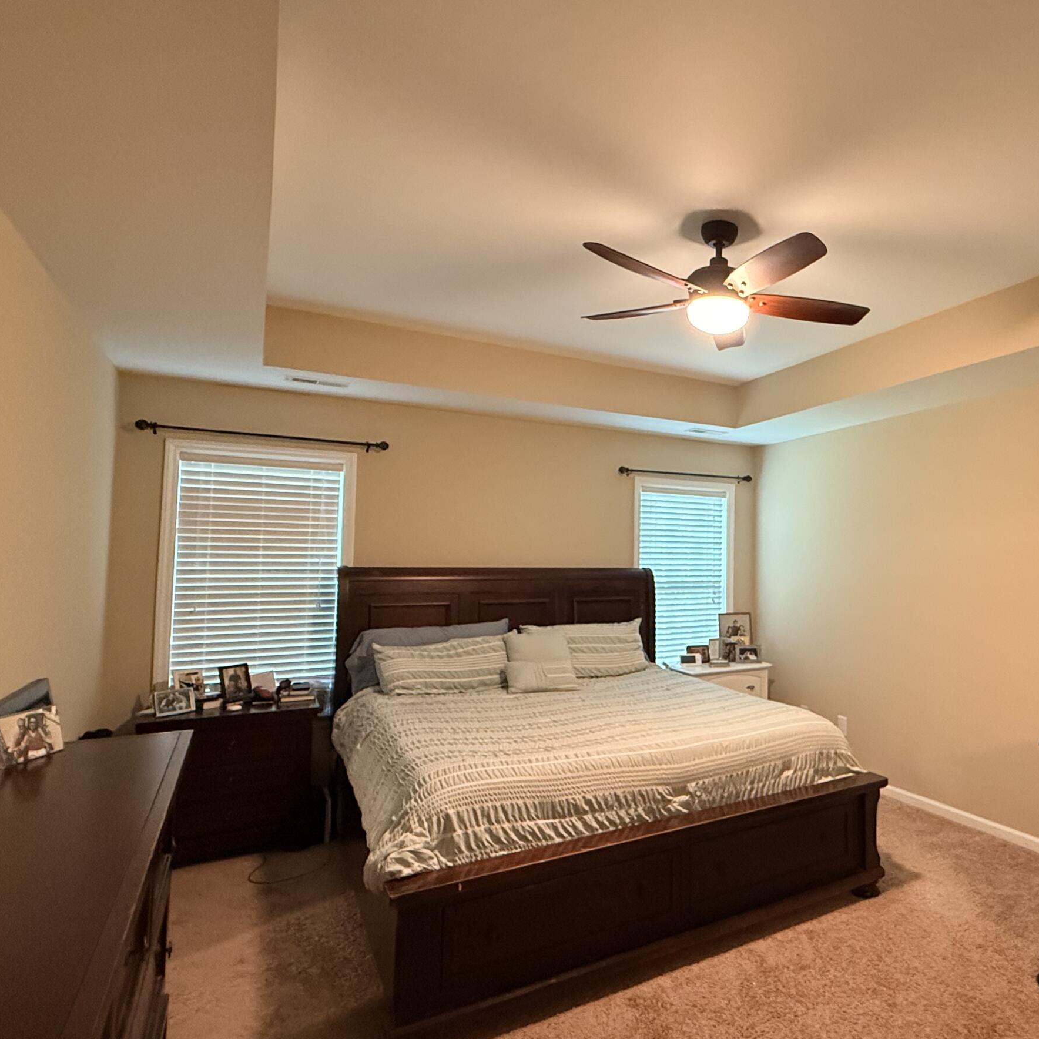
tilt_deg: +5.4
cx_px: 729
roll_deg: -0.6
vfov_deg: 72.1
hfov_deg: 69.1
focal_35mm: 21
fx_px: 713
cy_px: 520
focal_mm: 2.22
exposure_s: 1/60
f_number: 2.2
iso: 640
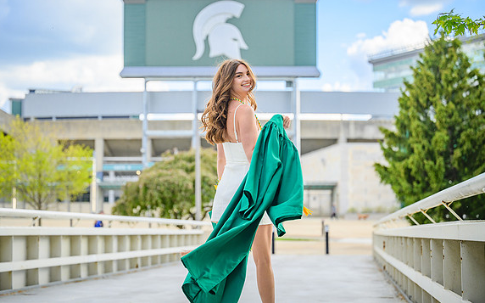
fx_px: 991
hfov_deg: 27.5
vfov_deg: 17.4
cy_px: 134
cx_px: 231
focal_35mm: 75
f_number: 2.8
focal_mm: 70
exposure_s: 1/1000
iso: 100
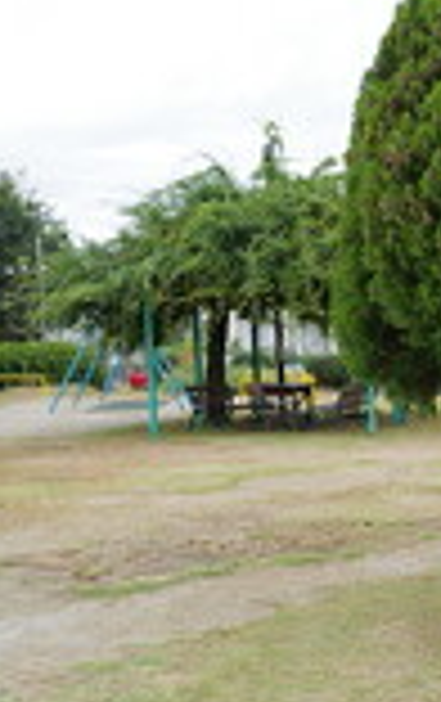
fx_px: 1399
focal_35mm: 73
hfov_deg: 17.1
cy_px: 565
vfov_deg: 27.6
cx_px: 526
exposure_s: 1/80
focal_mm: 28
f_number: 3.2
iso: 100
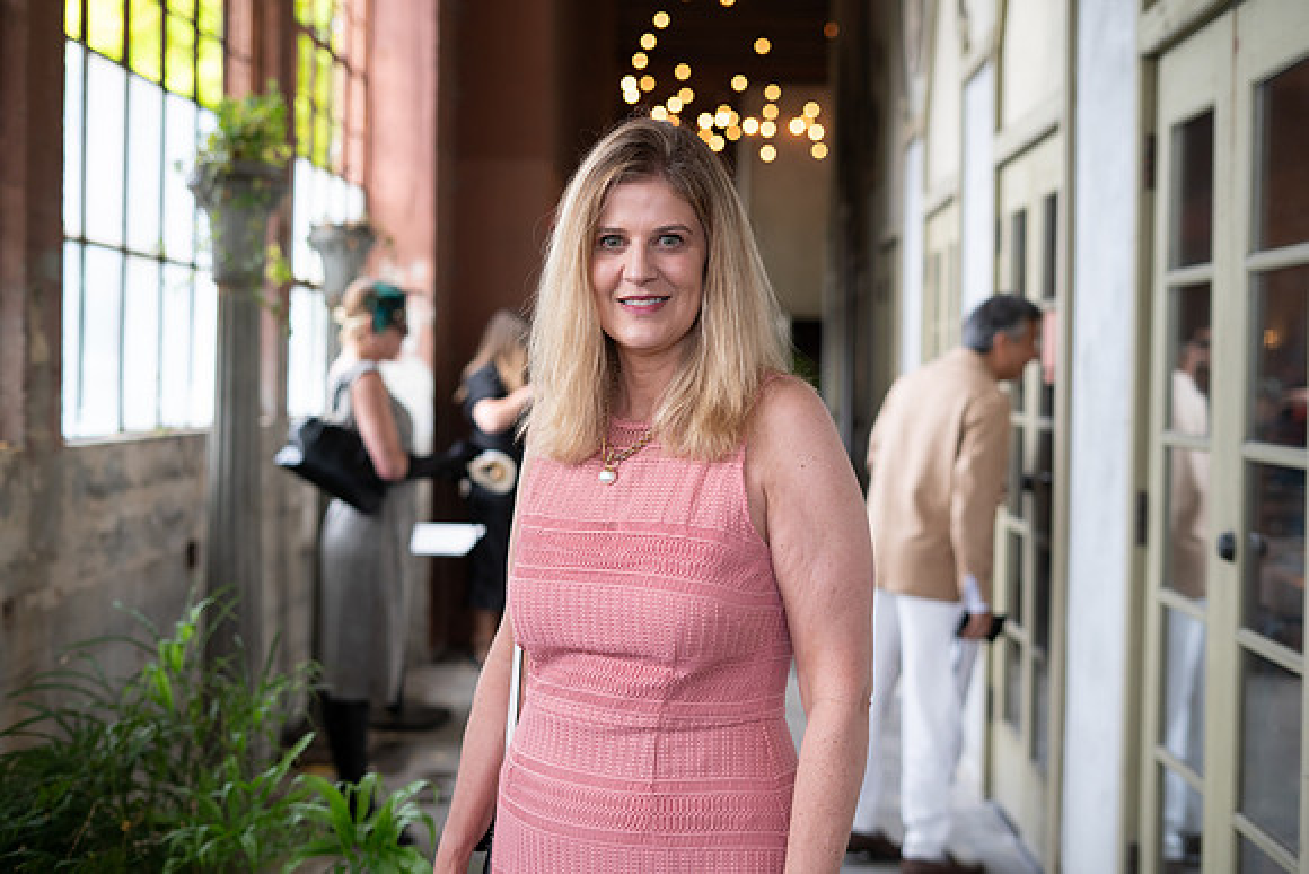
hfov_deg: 39.6
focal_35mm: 50
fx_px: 1818
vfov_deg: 27.0
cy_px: 437
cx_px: 654
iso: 400
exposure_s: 1/100
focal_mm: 50
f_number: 2.8
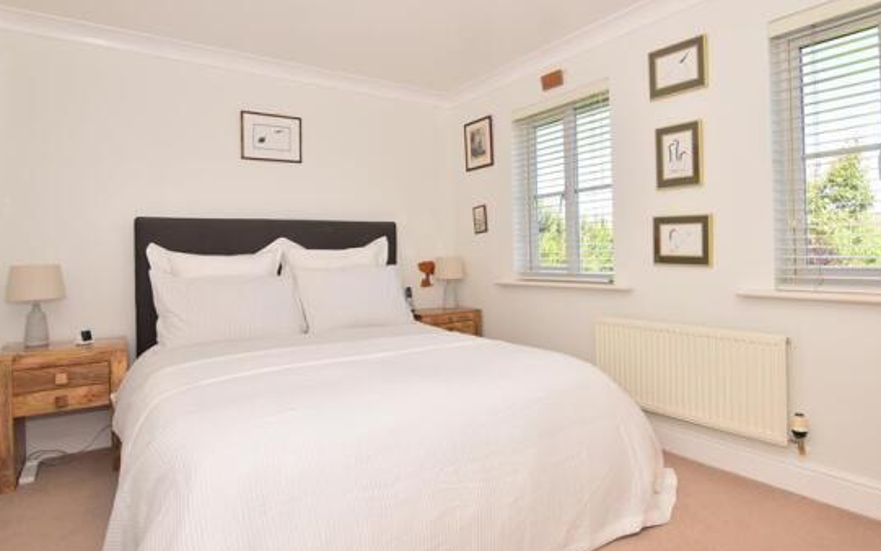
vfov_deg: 56.5
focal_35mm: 21
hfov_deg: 81.2
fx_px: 512
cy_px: 250
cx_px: 485
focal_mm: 11.5
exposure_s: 1/50
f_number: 7.1
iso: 100
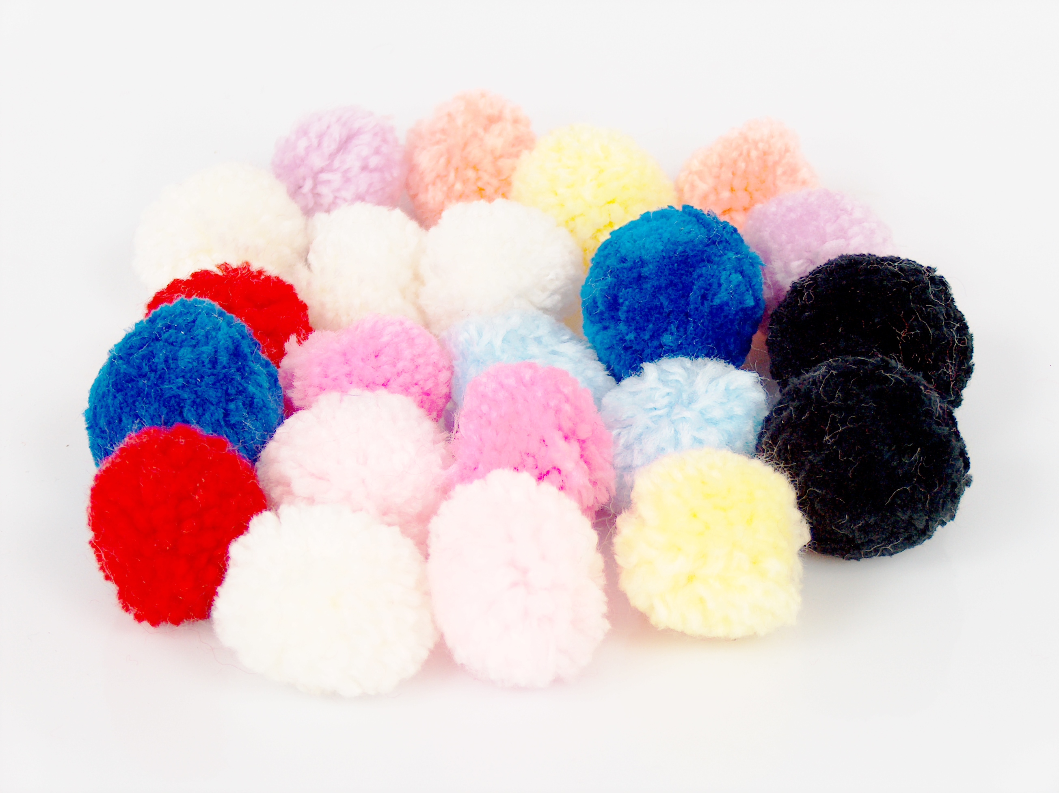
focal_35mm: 72
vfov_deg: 20.4
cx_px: 530
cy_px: 396
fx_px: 2201
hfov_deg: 27.1
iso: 100
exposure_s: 1/30.9
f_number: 2.9
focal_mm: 14.73
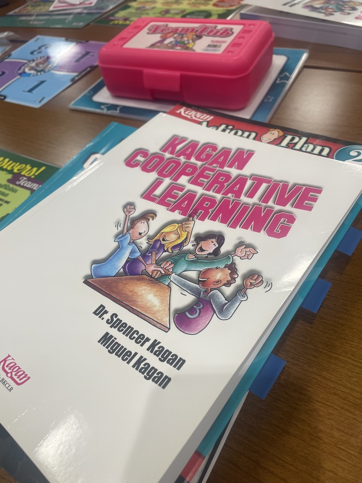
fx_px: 363
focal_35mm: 26
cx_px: 181
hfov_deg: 53.1
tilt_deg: -45.5
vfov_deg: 67.3
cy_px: 242
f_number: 1.6
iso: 50
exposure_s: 1/100
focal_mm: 4.2
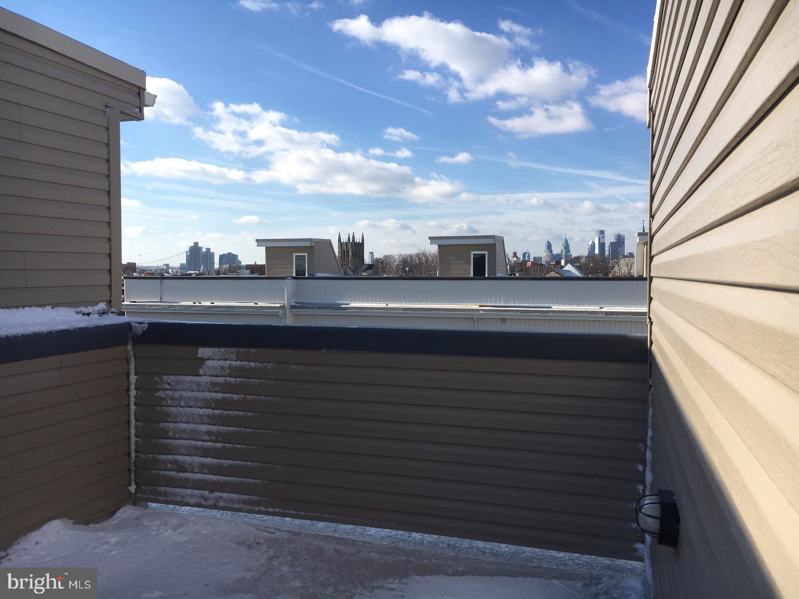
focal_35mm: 29
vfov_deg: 48.2
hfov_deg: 61.7
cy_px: 300
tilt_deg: +1.2
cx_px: 400
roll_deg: +0.5
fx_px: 669
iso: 25
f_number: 2.2
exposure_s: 1/1972
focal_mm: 4.15
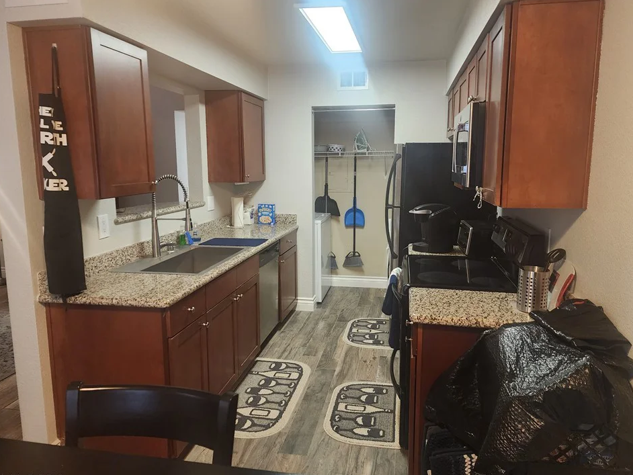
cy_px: 234
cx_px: 335
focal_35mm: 25
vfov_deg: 54.9
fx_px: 457
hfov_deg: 69.3
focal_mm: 6.4
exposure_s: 1/120
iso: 640
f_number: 1.8
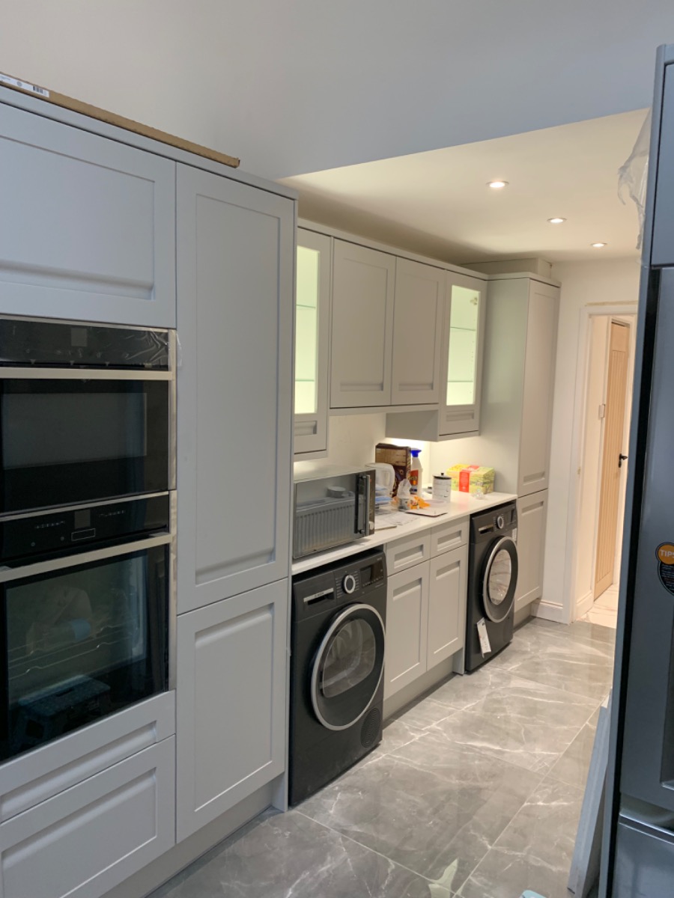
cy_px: 449
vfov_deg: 67.3
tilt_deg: -7.3
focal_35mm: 26
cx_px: 337
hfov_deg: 53.1
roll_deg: -1.2
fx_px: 675
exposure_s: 1/50
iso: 100
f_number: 1.8
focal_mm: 4.25
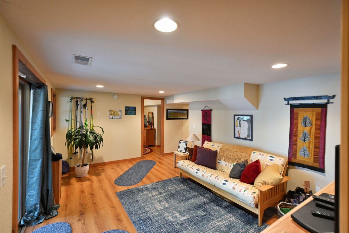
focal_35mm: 16
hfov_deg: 96.7
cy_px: 116
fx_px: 155
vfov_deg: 73.7
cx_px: 174
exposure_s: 1/5
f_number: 5.6
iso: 400
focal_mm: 16
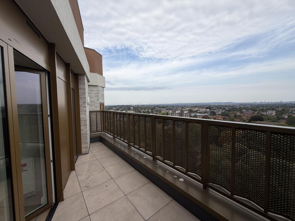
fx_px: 119
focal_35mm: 14
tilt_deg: -2.0
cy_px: 110
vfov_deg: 85.7
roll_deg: +0.9
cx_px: 148
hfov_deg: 102.1
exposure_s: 1/770
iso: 32
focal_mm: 2.22
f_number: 2.2
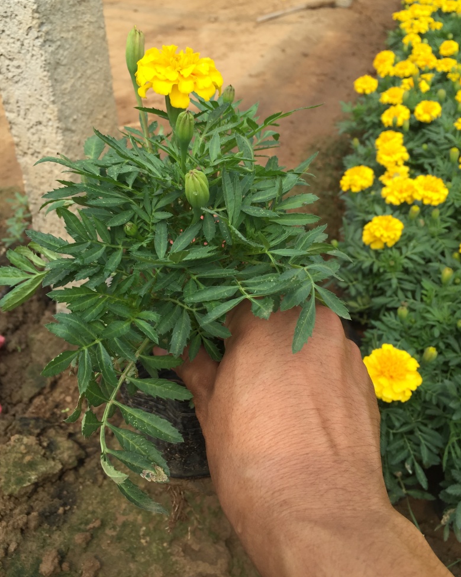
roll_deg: -0.3
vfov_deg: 57.1
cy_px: 265
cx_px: 227
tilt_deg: -35.6
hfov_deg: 47.1
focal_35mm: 31
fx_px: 529
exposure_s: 1/842
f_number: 2.2
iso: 32
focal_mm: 4.15
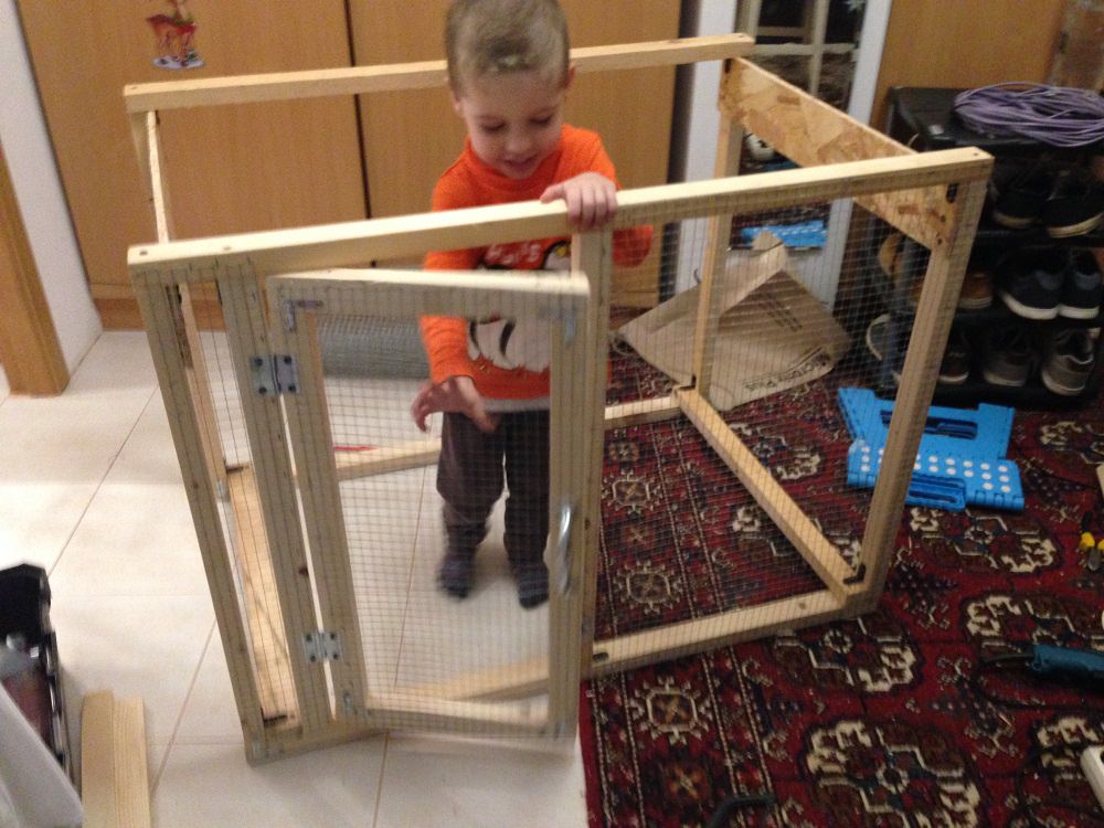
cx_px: 552
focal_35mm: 33
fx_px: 1052
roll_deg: +1.9
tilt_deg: -33.7
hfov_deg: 55.4
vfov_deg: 42.9
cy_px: 414
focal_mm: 4.12
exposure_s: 1/15
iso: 400
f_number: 2.4
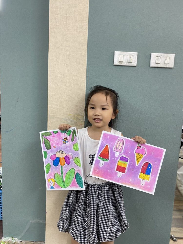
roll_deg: -1.8
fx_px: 183
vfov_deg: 67.3
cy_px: 122
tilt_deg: -6.2
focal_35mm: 26
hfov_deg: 53.1
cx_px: 92
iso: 64
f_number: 1.8
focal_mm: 4.25
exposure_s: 1/50
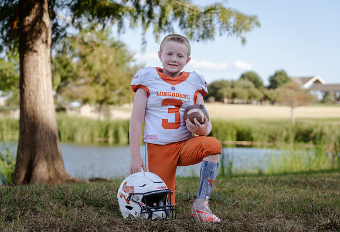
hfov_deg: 26.3
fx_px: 726
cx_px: 183
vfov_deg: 18.2
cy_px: 122
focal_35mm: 76
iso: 100
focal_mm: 70
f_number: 3.5
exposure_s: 1/320
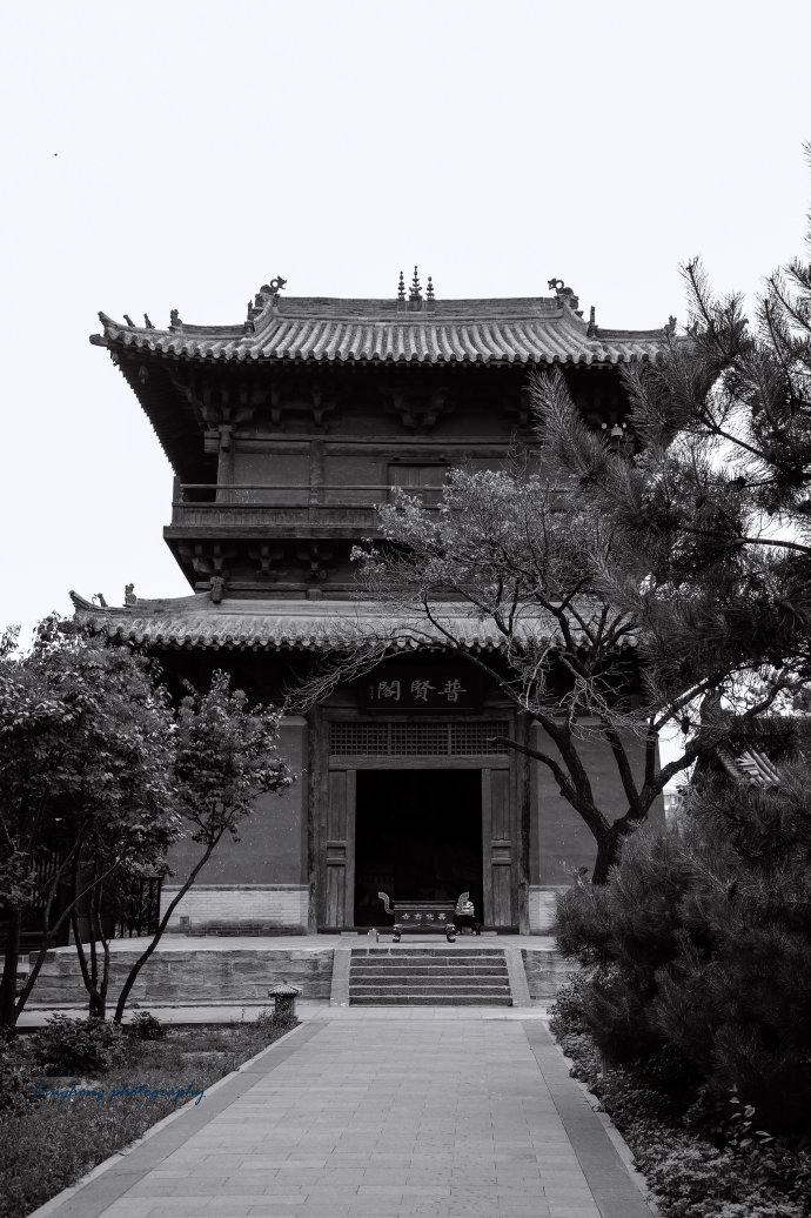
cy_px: 609
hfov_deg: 31.9
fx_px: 1420
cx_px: 406
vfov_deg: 46.4
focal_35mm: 42
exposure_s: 1/250
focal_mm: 42
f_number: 5.6
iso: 400
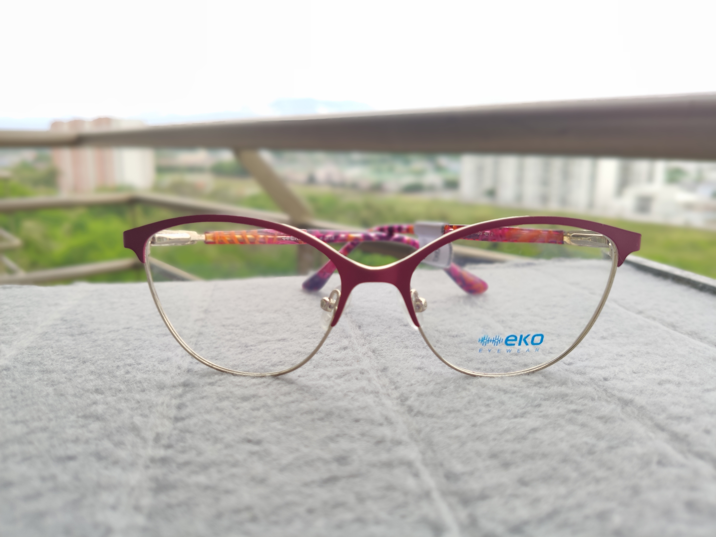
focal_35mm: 26
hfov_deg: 67.3
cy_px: 268
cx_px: 358
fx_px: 538
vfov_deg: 53.1
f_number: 1.75
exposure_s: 1/445
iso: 112
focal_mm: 4.75
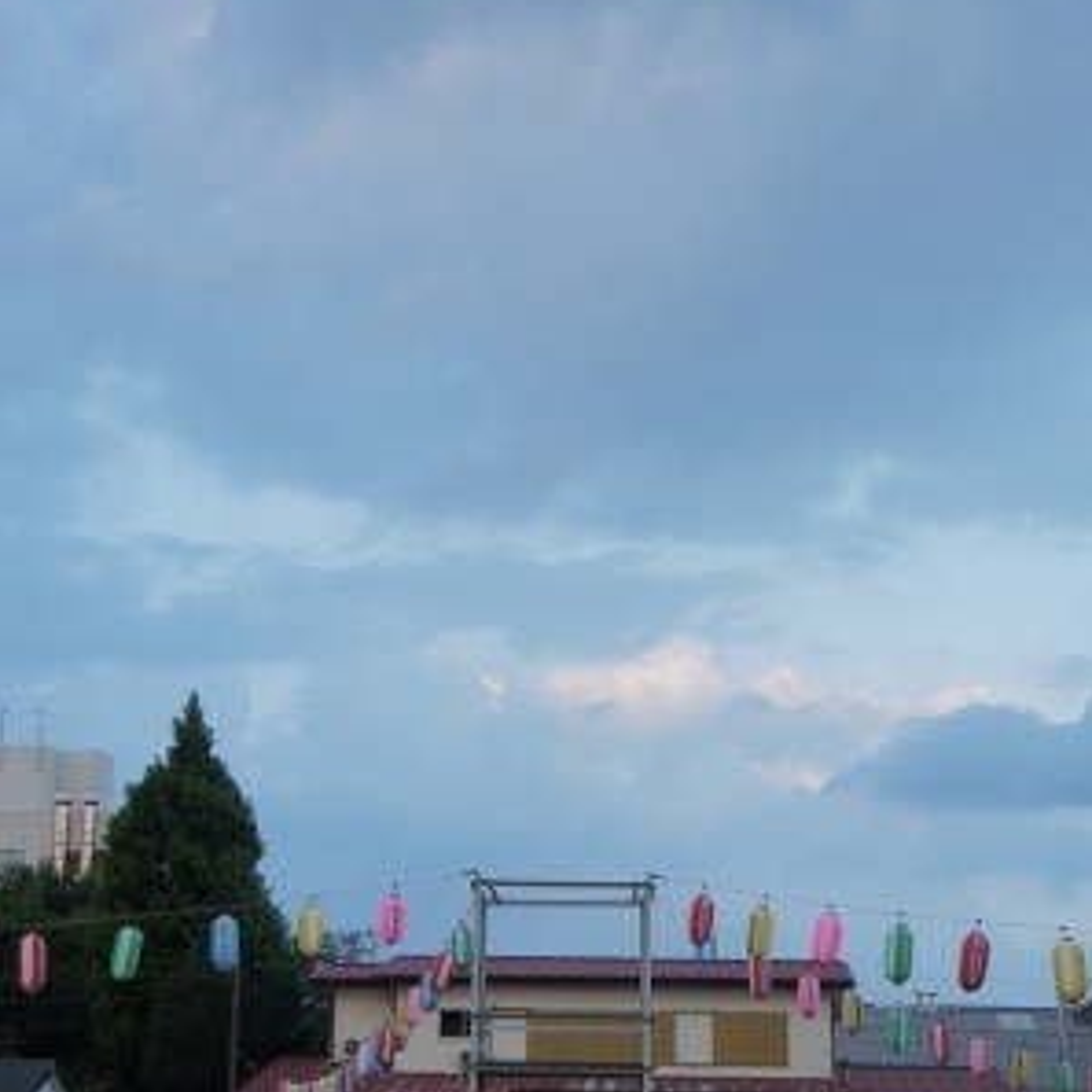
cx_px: 548
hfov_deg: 25.5
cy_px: 601
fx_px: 2414
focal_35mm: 68
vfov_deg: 25.5
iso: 200
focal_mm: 35
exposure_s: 1/200
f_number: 5
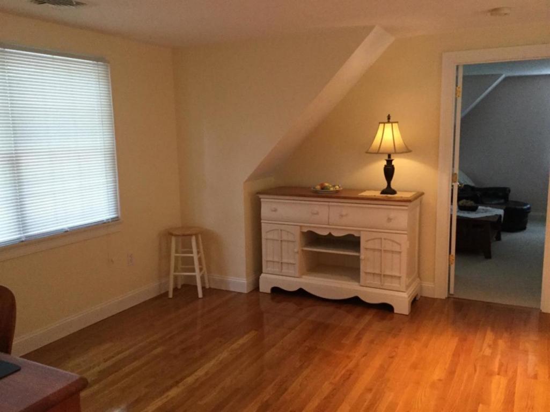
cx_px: 275
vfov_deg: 45.4
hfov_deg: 58.4
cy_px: 206
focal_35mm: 31
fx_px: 492
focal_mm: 3.3
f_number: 2.4
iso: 160
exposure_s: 1/30
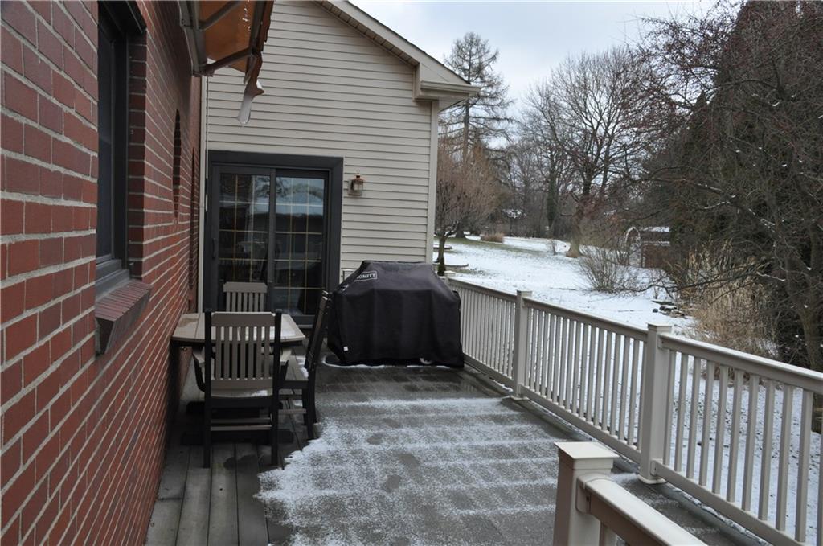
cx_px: 412
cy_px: 273
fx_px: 753
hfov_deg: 57.3
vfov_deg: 39.8
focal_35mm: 33
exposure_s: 1/200
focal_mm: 22
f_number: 14
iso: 800
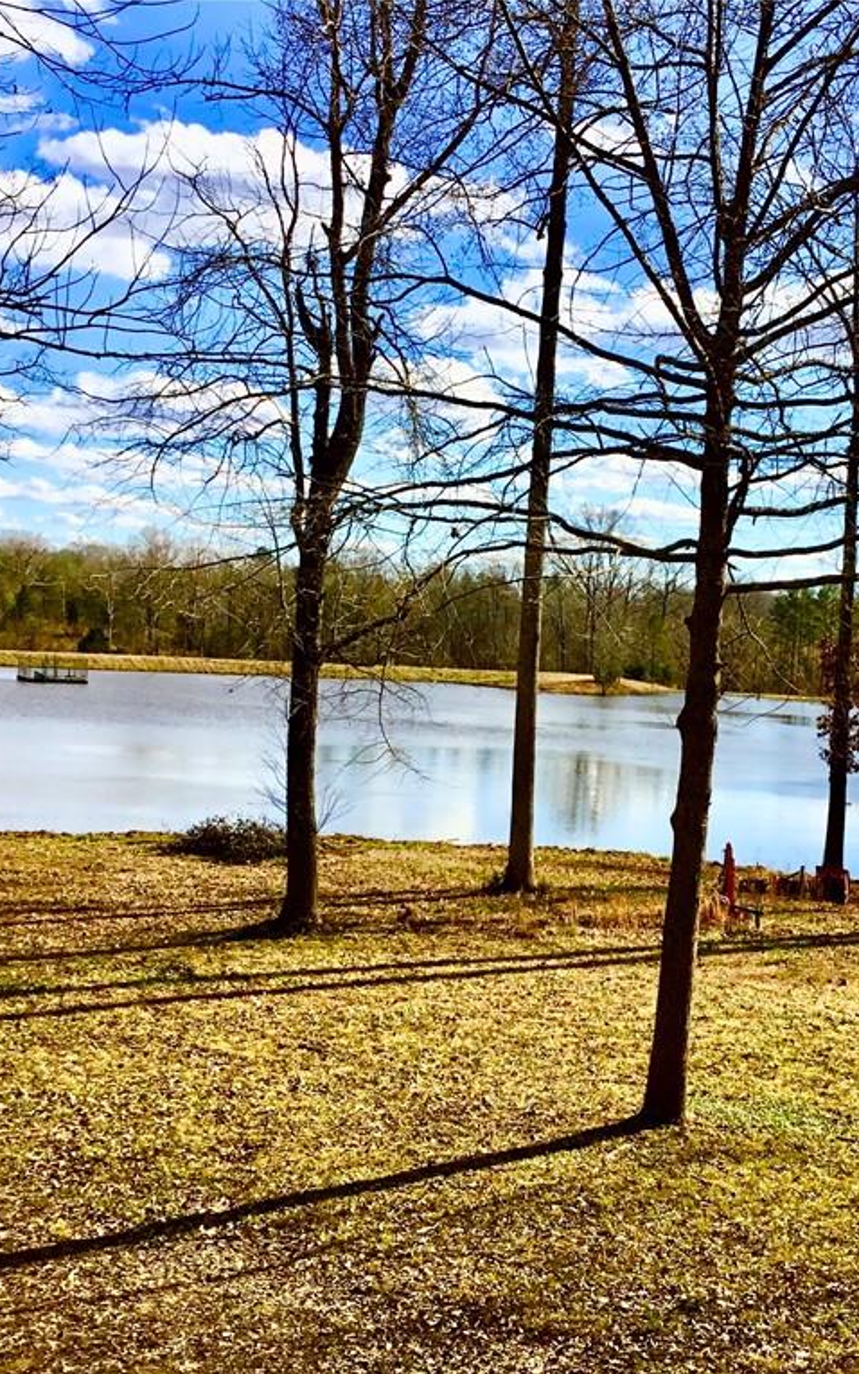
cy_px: 688
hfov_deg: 29.0
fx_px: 1648
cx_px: 577
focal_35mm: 44
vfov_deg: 45.3
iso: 25
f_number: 2.4
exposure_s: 1/1597
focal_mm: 3.3
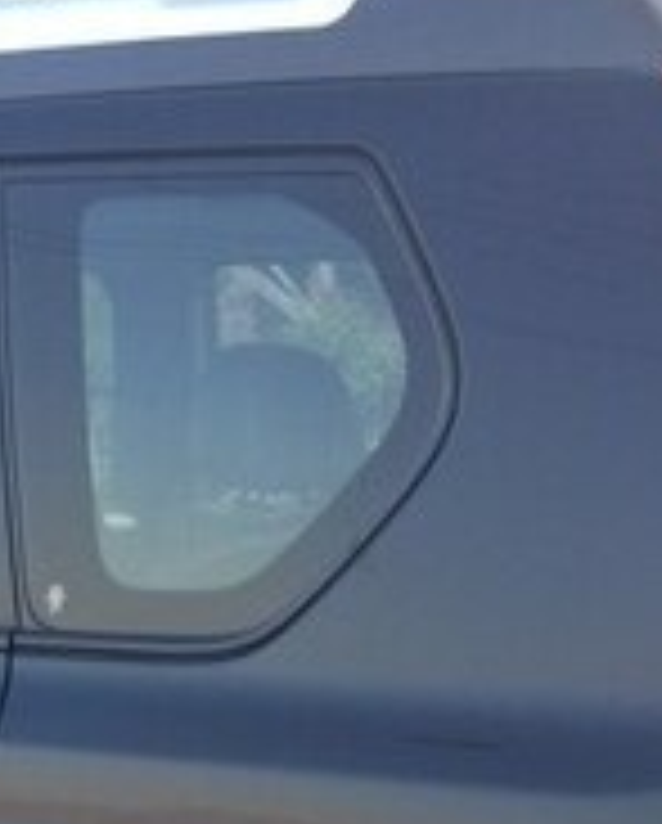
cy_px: 984
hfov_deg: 14.8
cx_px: -32
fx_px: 2492
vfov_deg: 17.9
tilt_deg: -12.3
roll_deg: +0.4
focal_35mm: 102
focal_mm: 4.15
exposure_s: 1/50
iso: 32
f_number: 2.2
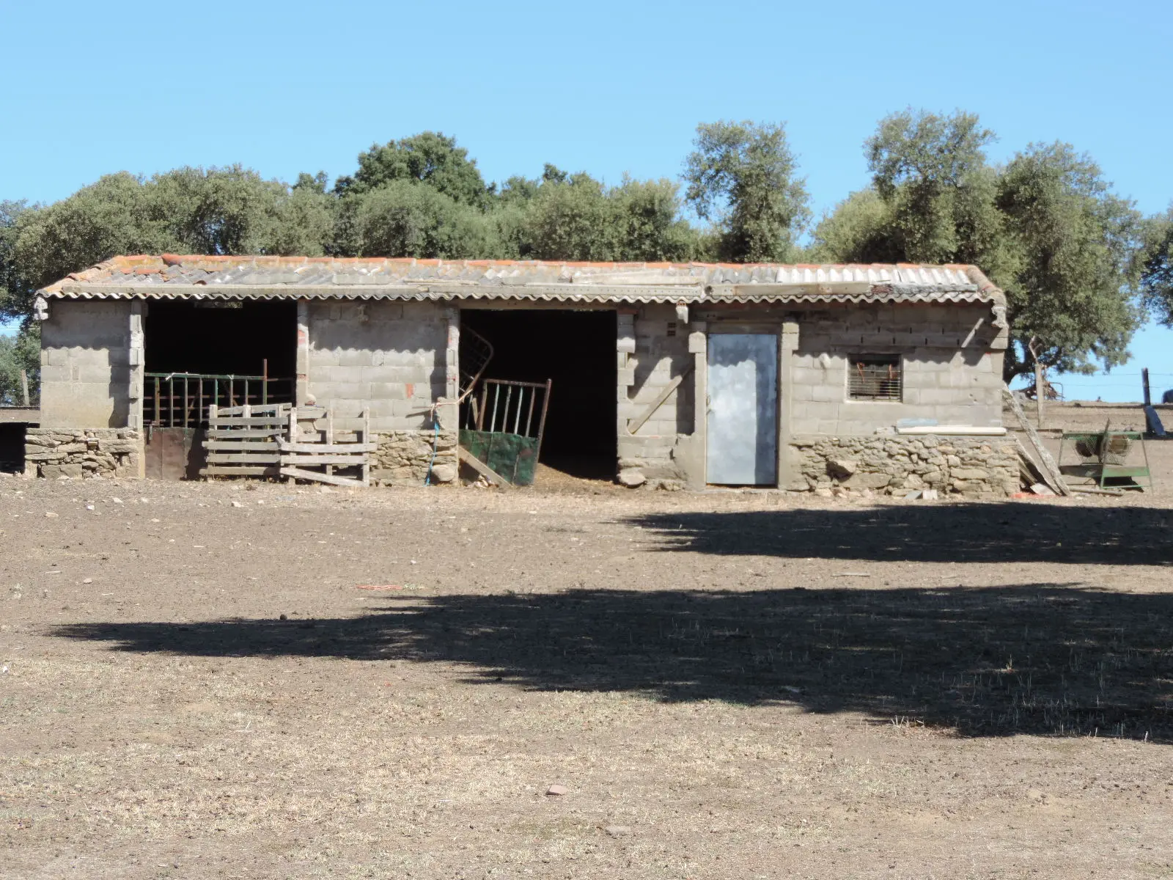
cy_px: 440
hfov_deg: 18.7
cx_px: 586
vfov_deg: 14.1
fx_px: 3558
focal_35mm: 105
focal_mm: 18.7
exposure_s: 1/400
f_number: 4.2
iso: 80
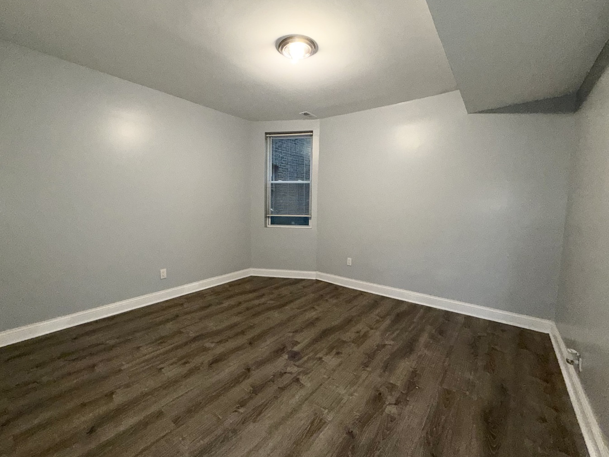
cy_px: 225
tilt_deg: -4.5
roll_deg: -0.2
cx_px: 290
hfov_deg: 98.1
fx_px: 264
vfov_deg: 81.7
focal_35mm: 15
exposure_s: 1/60
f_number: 2.2
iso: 100
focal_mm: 2.22
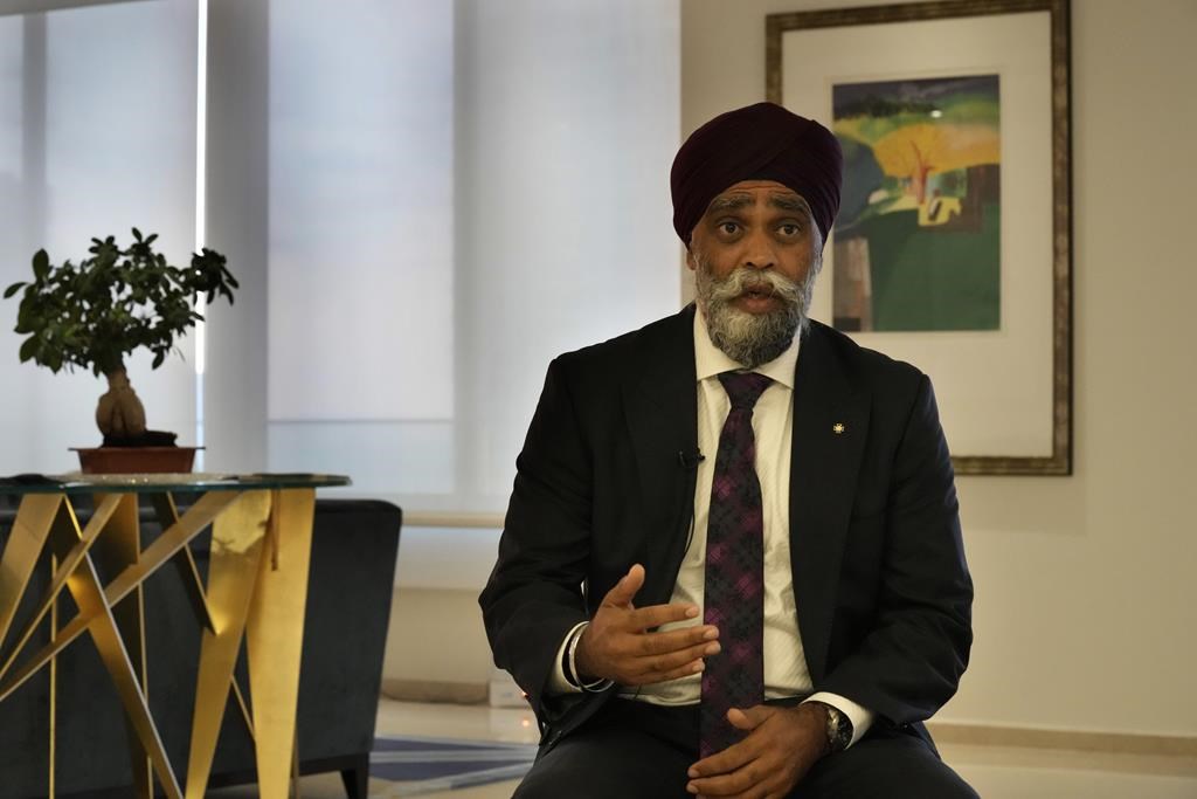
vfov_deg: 15.9
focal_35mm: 86
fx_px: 2860
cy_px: 400
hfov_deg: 23.6
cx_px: 598
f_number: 8
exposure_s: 1/60
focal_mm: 86
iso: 6400
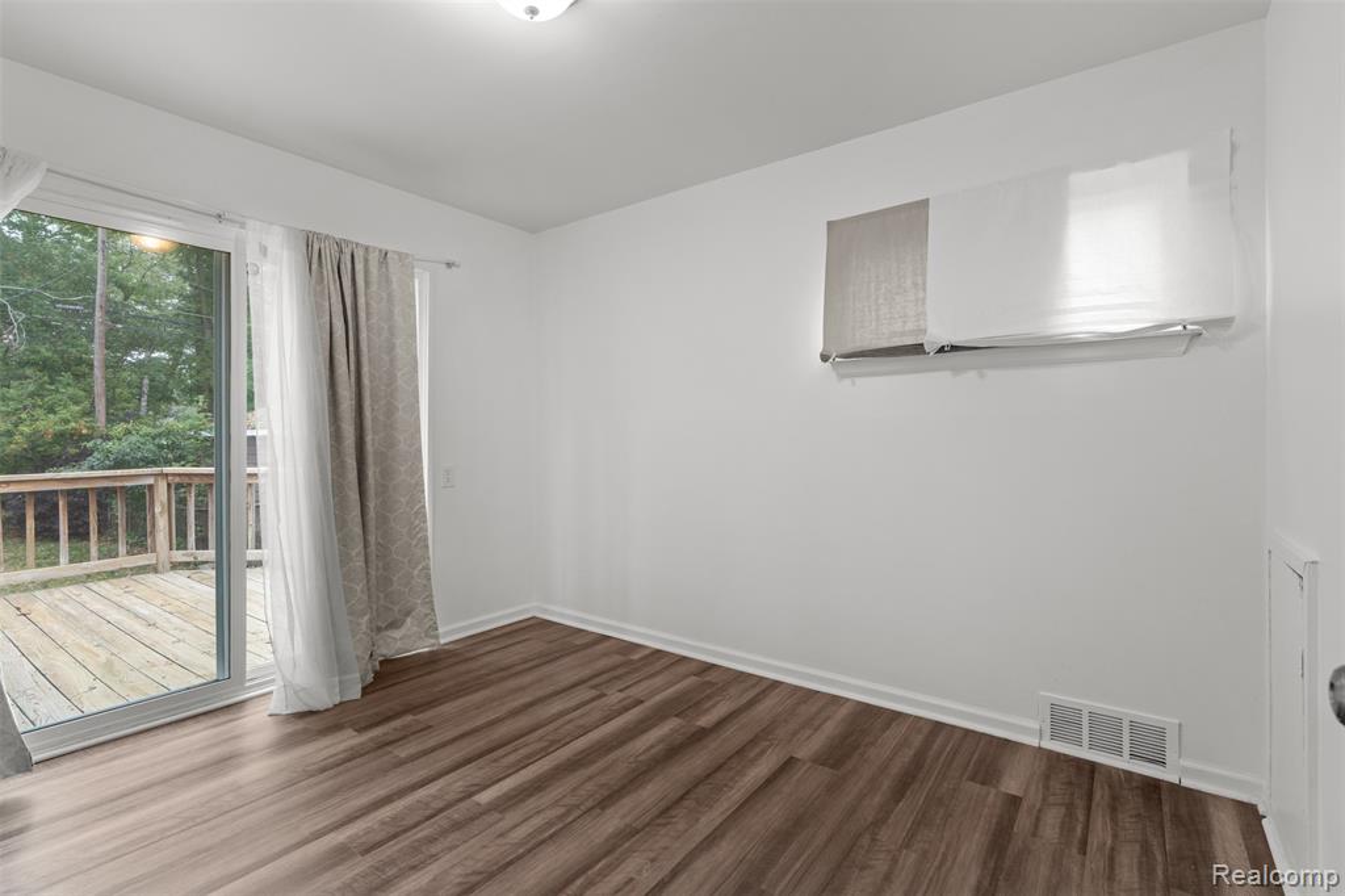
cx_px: 672
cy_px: 448
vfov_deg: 73.7
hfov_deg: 96.8
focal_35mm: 16
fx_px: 598
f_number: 8
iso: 400
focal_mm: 16
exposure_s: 1/2.5
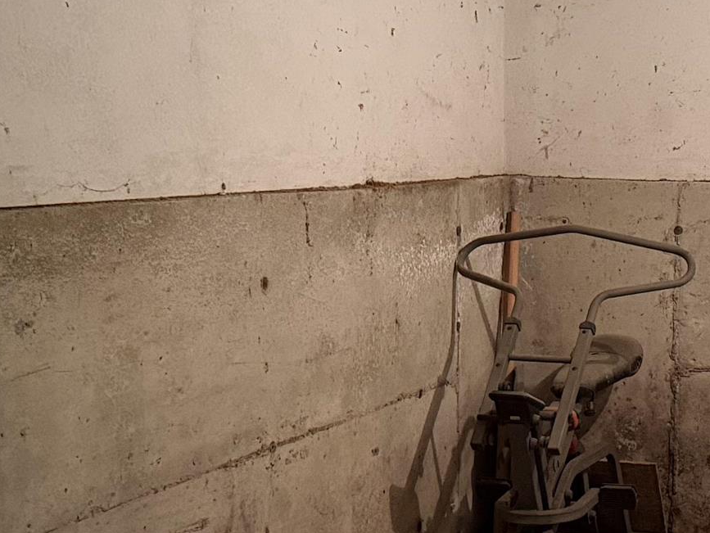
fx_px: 1744
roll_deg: -1.4
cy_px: 332
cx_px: 792
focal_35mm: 85
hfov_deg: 21.7
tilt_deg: -8.6
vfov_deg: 17.4
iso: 800
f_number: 1.78
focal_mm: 6.76
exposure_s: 1/40
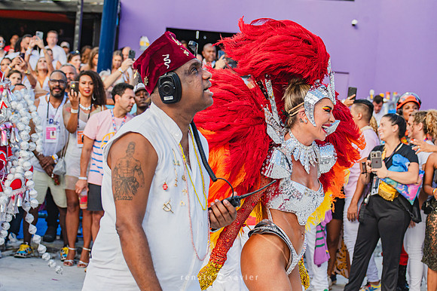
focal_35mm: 97
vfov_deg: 14.0
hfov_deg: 21.0
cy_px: 125
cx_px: 217
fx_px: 1180
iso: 400
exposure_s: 1/1600
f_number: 5.6
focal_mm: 85
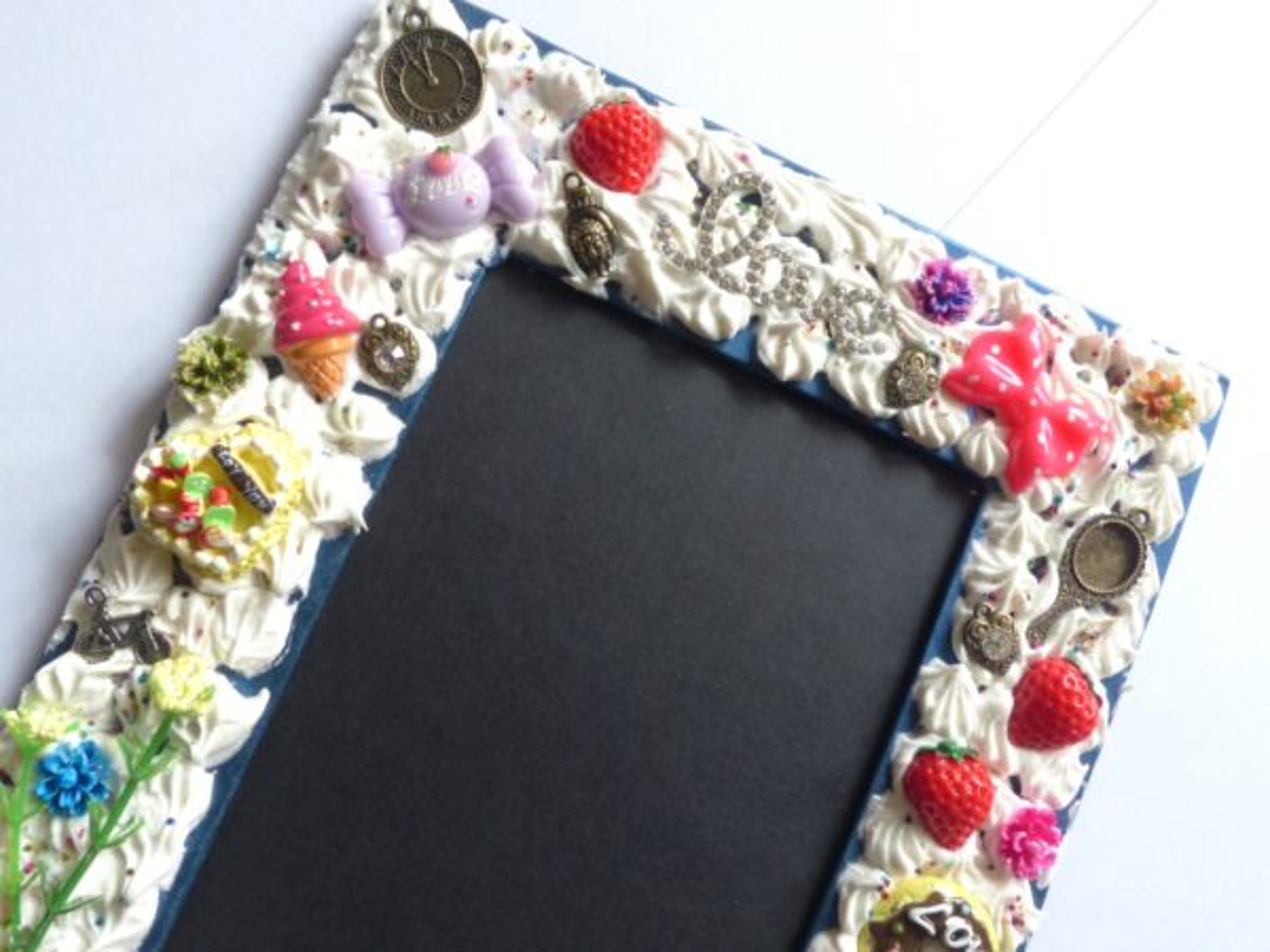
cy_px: 476
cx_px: 635
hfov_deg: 61.7
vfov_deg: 48.2
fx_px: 1064
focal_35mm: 29
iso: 200
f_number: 5.6
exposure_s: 1/60
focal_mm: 5.2
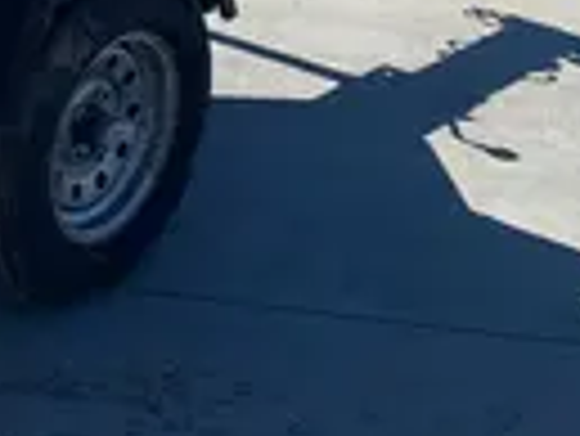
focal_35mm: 111
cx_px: -94
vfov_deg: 12.1
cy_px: -402
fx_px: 1862
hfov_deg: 17.0
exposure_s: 1/3846
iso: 32
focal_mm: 4.25
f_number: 1.8
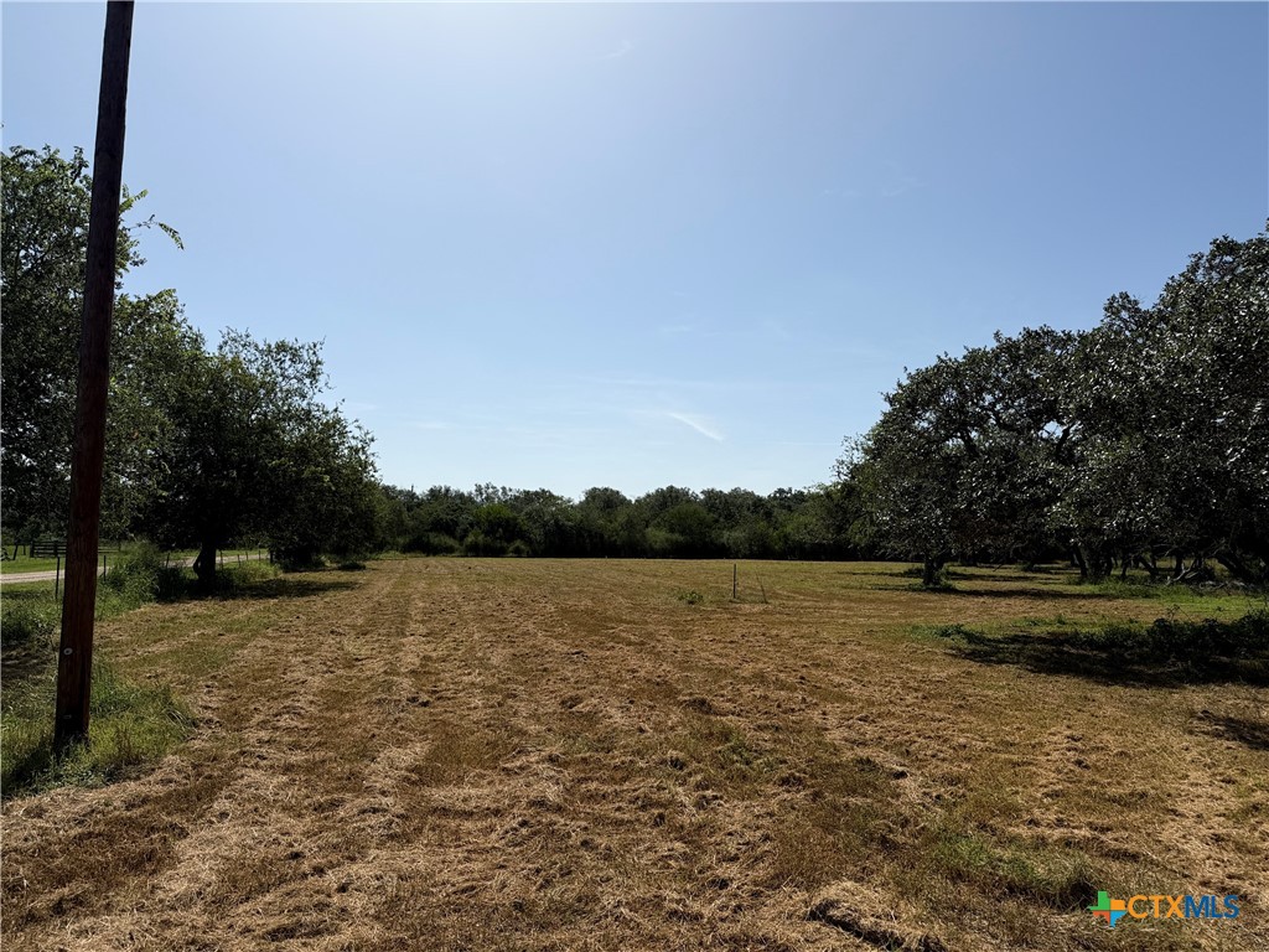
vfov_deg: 56.8
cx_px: 634
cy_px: 476
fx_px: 880
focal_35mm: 24
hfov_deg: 71.6
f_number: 1.78
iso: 80
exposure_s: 1/10309
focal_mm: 6.76
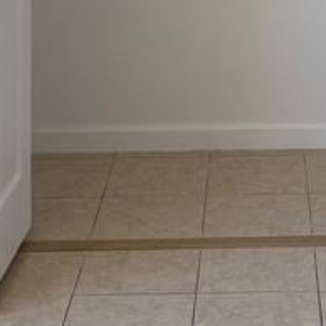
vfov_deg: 14.1
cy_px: -220
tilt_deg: -4.0
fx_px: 1193
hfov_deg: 15.3
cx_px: 316
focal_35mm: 112
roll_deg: -0.7
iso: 64
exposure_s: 1/120
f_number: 1.78
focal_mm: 6.76
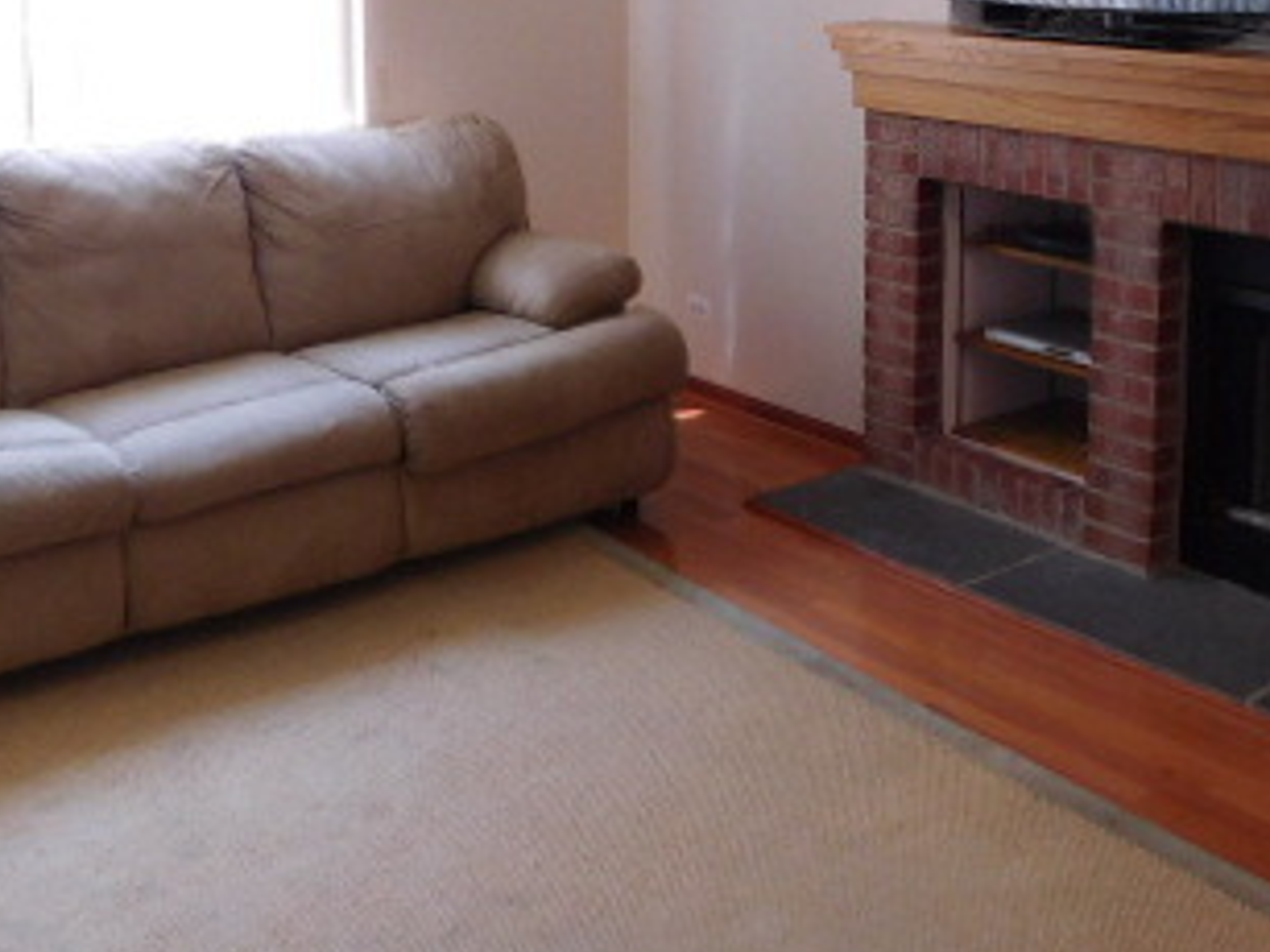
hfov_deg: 39.2
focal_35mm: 48
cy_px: 50
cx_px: 840
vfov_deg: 28.7
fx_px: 1760
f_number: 3
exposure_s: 1/30
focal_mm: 4
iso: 125
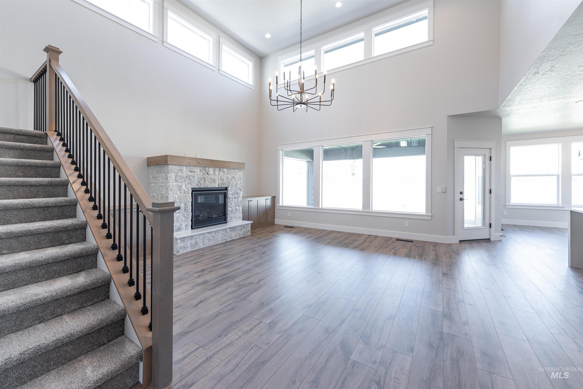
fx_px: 227
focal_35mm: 14
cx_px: 292
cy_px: 194
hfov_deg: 104.2
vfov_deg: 81.2
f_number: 5
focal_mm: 14
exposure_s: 1/50
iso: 500
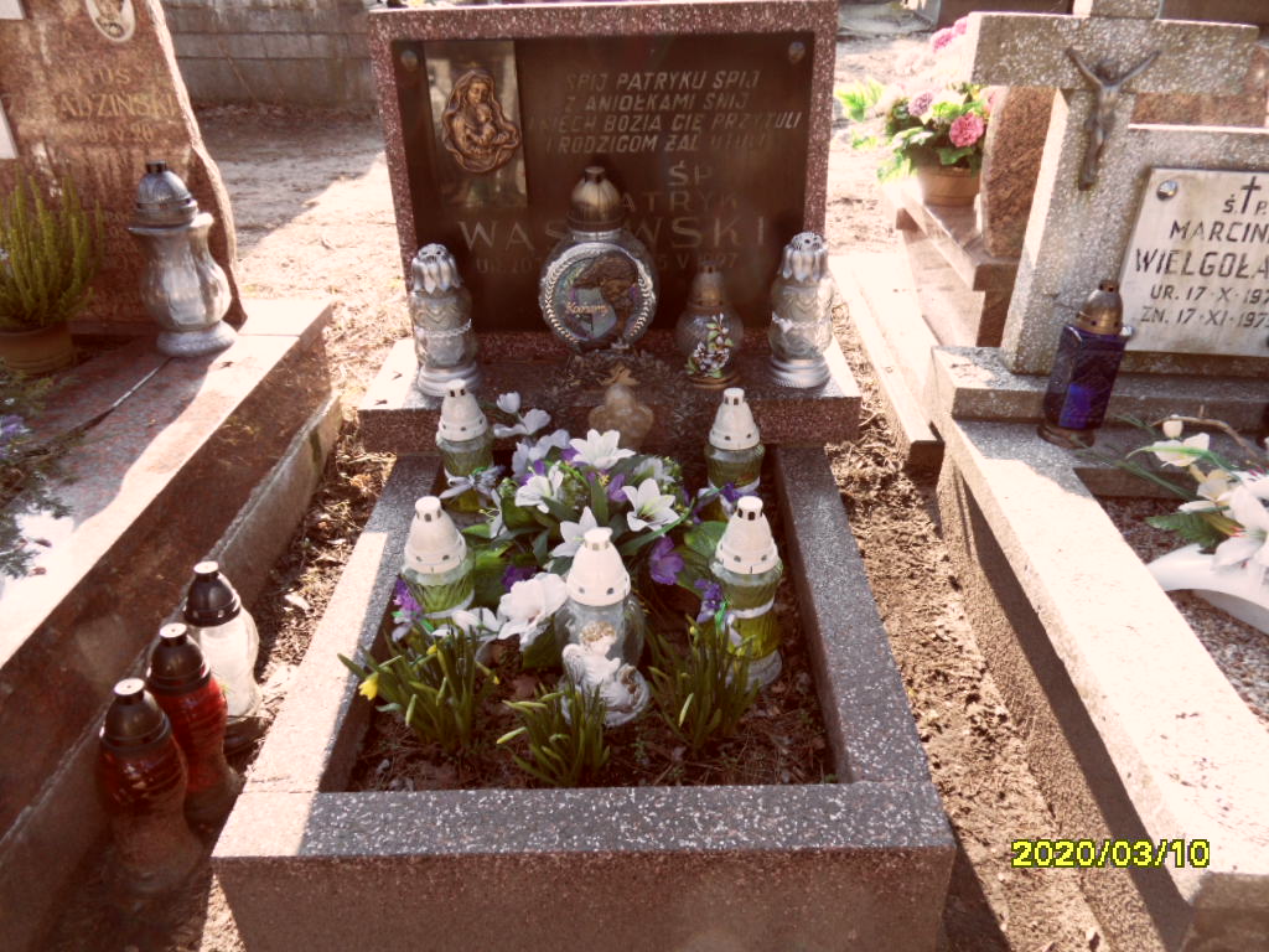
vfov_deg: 56.8
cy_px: 476
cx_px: 634
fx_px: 880
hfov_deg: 71.6
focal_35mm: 24
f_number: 3.2
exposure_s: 1/90
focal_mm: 3.9
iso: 80
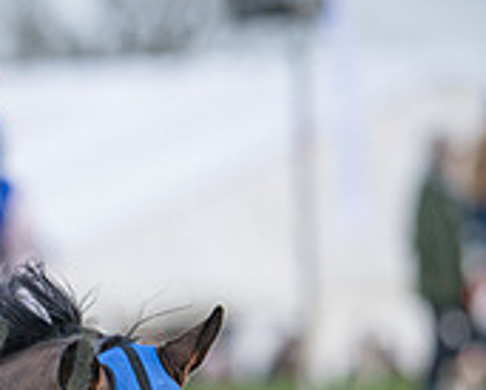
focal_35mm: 1485
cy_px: 353
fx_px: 21372
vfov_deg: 1.0
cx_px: -124
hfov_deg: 1.3
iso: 800
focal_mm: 400
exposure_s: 1/1250
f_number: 5
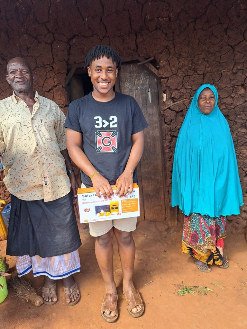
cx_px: 124
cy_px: 164
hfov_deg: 56.8
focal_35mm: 24
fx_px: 228
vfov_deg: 71.6
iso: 50
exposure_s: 1/120
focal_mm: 5.23
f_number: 1.8
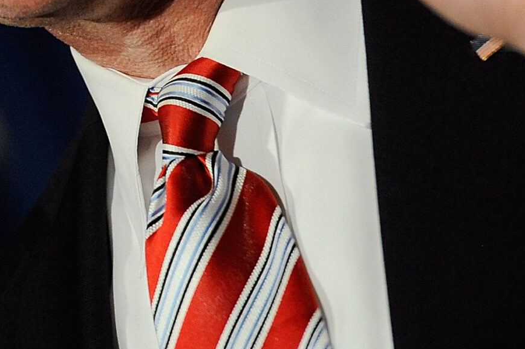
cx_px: -10
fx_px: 8596
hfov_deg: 3.5
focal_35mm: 590
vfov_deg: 2.3
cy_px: -158
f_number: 4
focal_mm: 200
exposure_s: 1/320
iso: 2500
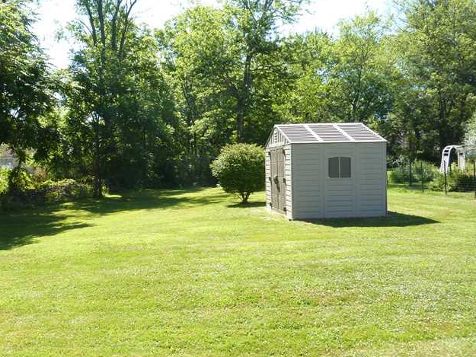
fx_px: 440
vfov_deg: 44.2
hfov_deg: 56.3
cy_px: 169
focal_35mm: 32
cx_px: 184
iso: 80
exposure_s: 1/160
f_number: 4
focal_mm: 4.1
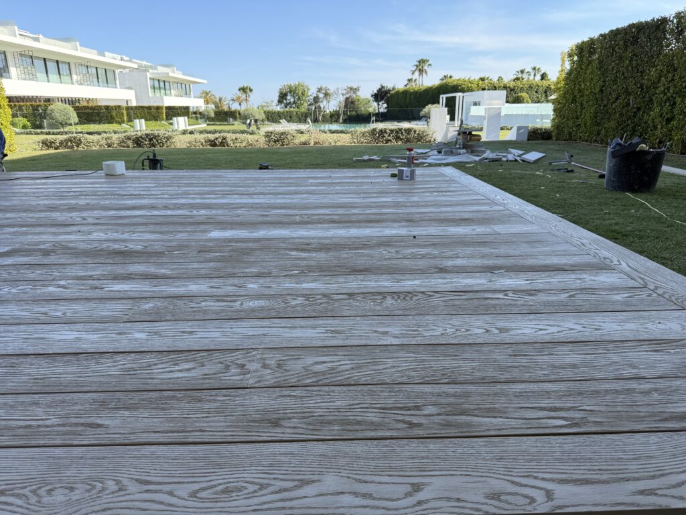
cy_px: 258
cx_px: 343
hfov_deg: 71.6
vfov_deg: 56.8
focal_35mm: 24
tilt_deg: -16.7
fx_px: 476
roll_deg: +1.5
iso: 100
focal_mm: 6.76
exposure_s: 1/1618
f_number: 1.78
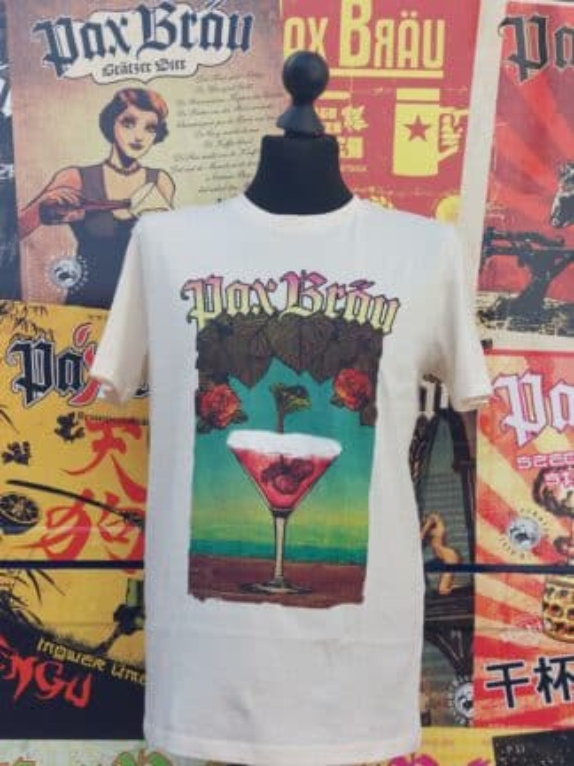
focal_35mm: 25
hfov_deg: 54.9
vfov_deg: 69.4
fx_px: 553
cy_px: 383
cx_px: 287
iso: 25
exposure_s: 1/692
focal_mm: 5.23
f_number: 1.8
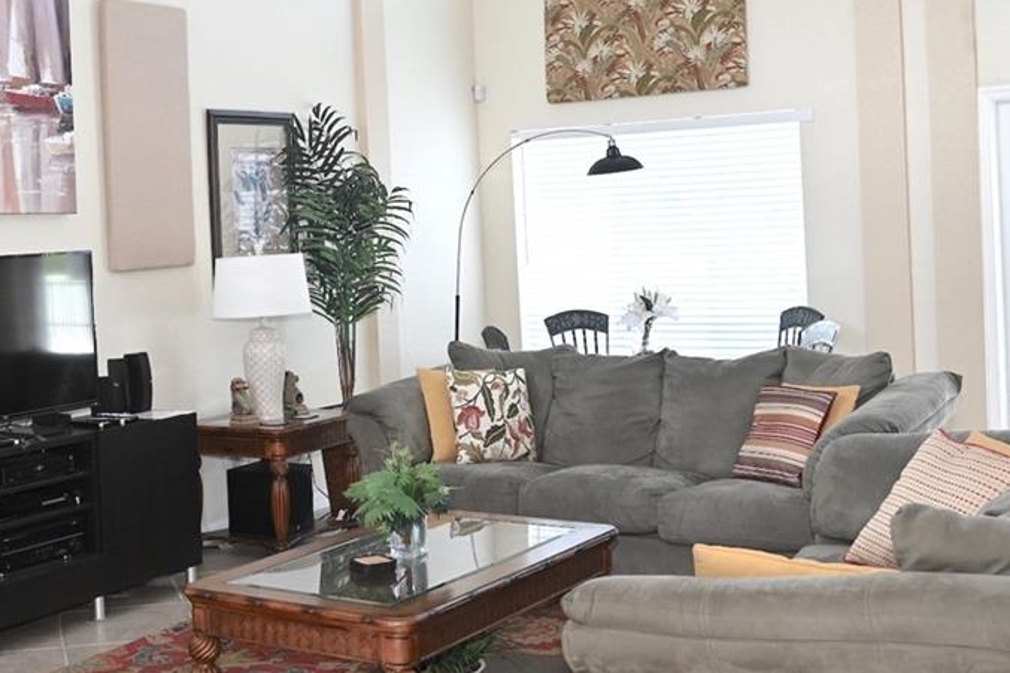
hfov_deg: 36.3
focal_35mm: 53
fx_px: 1492
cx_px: 216
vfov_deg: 25.3
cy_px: 240
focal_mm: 22.5
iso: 450
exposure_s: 1/60
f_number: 4
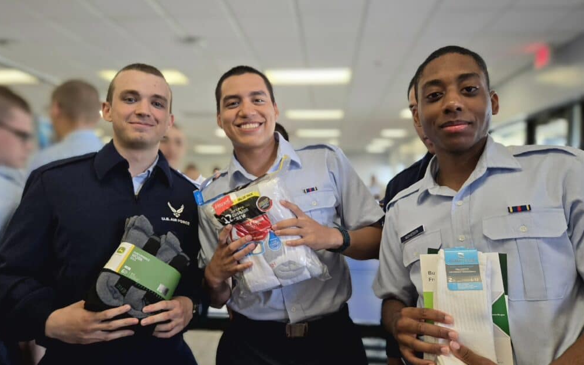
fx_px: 398
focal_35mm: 25
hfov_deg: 72.5
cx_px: 286
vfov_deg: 49.3
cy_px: 187
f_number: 1.8
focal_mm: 5.4
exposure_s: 1/120
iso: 200
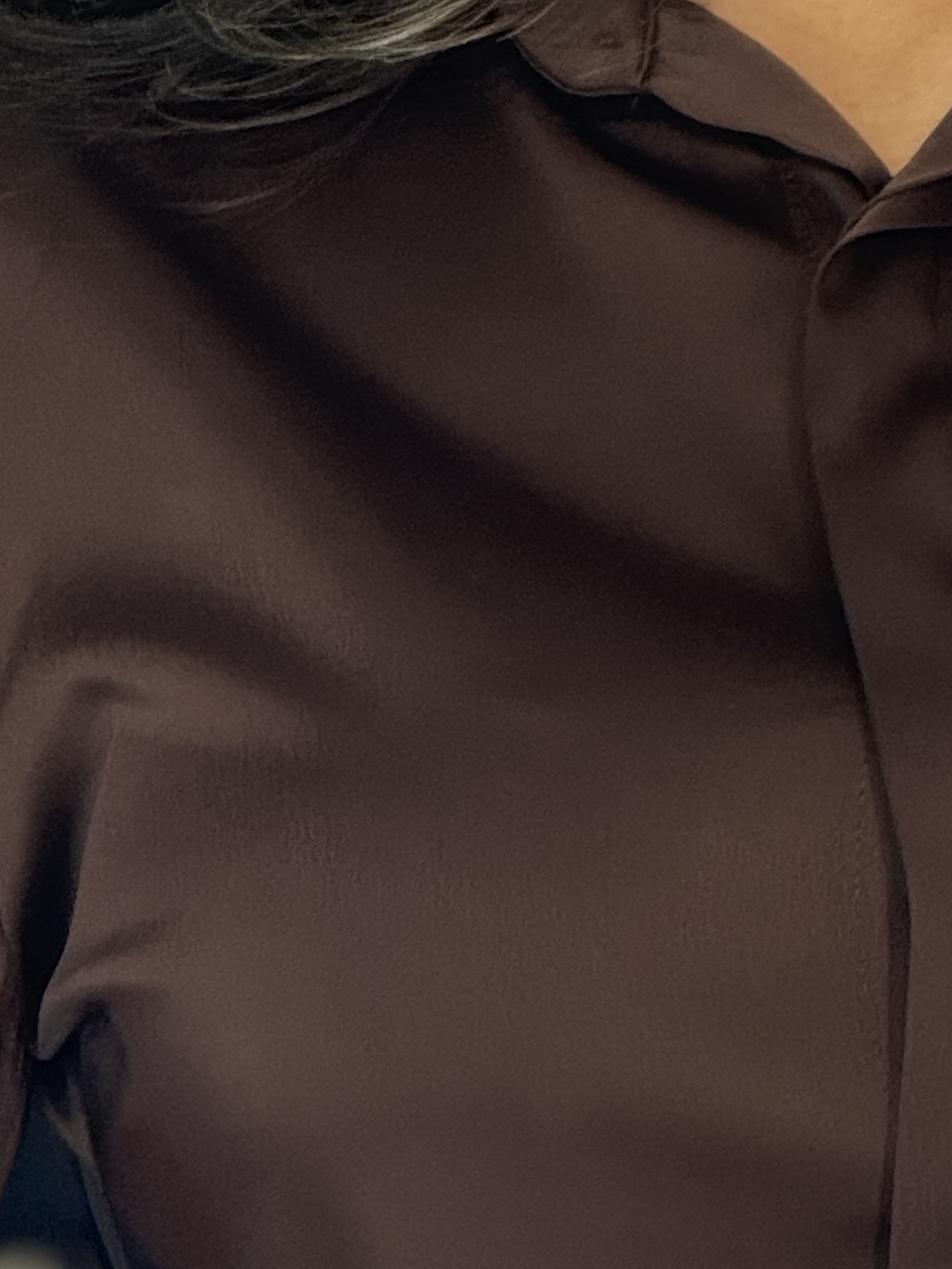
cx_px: 898
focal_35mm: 385
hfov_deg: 3.9
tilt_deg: -7.2
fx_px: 14115
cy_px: 1291
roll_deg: -0.4
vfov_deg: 5.1
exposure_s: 1/50
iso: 400
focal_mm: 15.66
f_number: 2.8
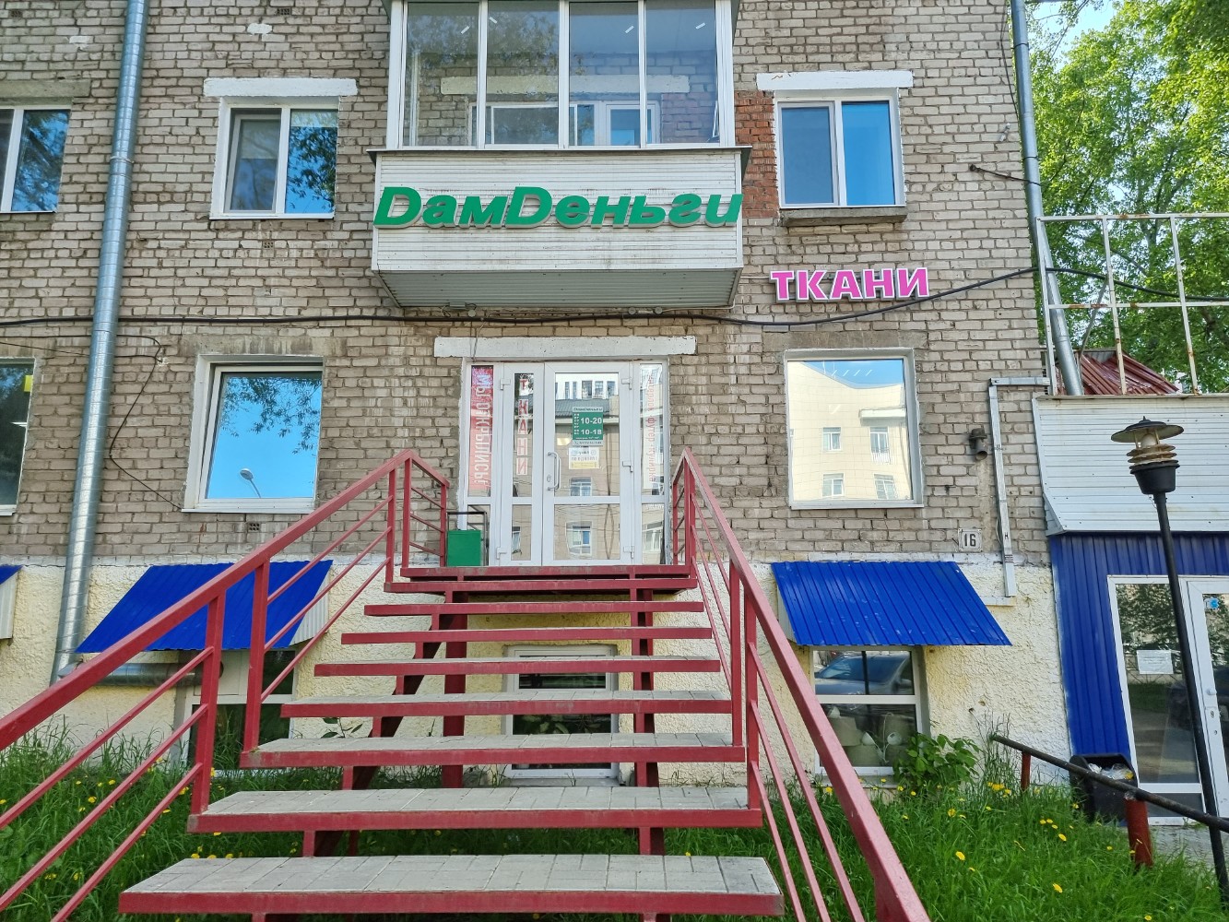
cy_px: 461
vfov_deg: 56.8
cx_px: 614
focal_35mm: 24
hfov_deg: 71.6
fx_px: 852
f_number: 1.8
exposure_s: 1/196
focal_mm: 6.7
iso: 50
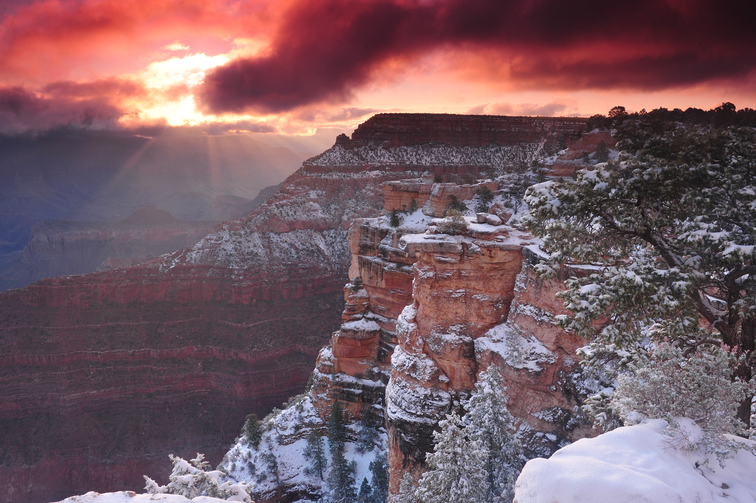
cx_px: 378
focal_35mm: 32
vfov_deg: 41.1
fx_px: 672
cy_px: 252
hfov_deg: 58.7
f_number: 13
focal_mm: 32
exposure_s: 1/2
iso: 200
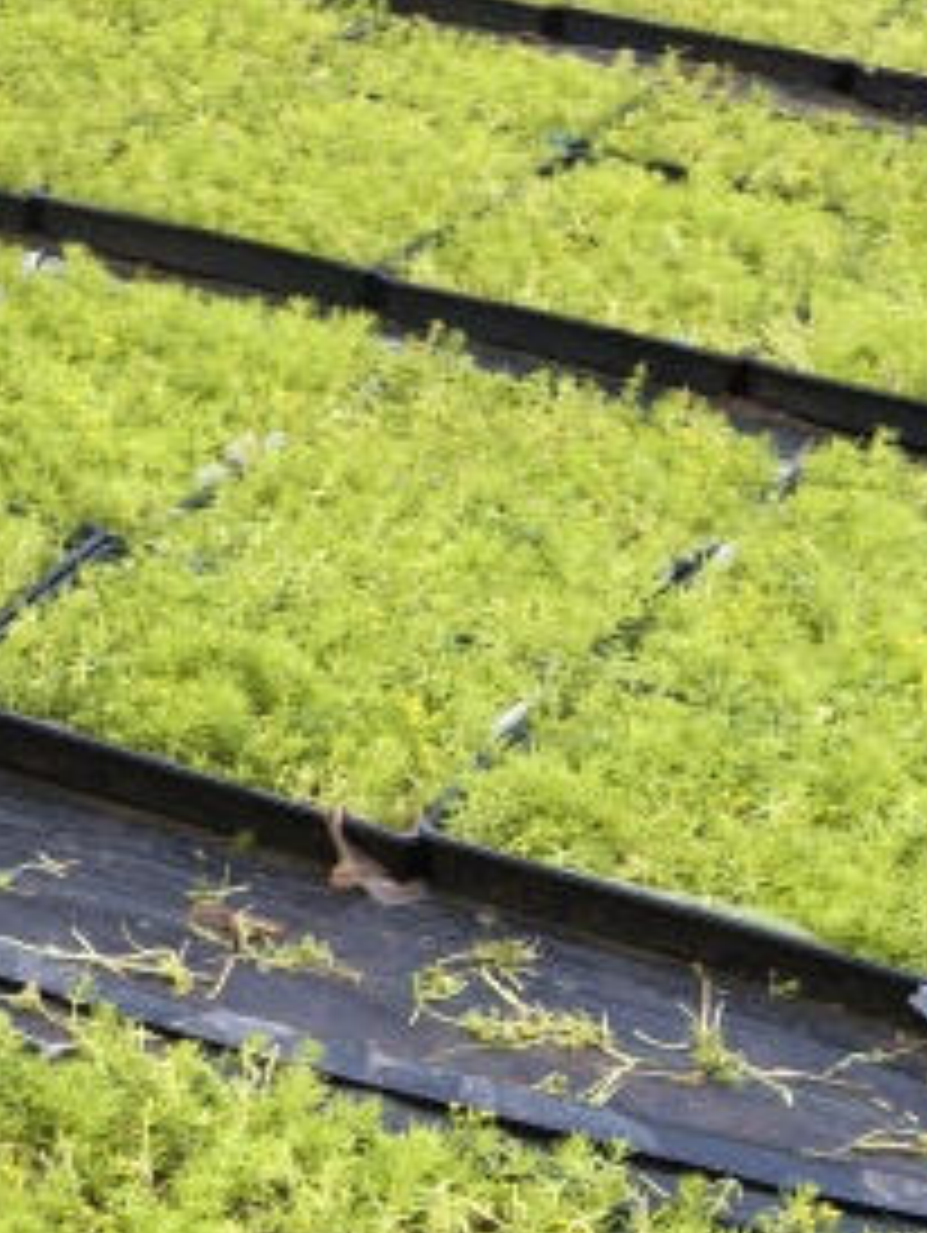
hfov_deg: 13.6
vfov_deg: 16.9
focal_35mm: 105
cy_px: 1856
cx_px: -266
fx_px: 3743
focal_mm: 5.52
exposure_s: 1/50
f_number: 1.9
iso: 50
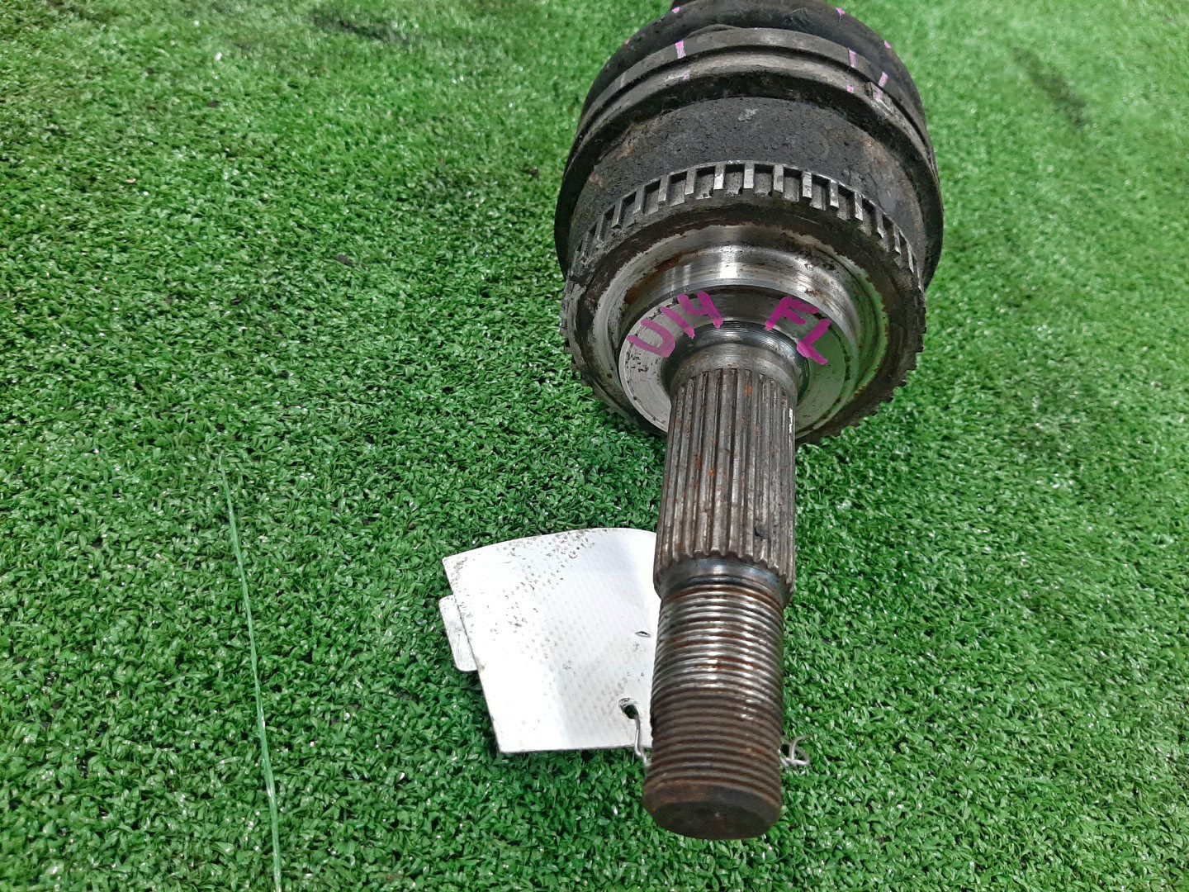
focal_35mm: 26
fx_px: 893
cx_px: 594
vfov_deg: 53.1
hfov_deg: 67.3
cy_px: 446
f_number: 1.7
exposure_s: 1/33
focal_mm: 3.93
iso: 209
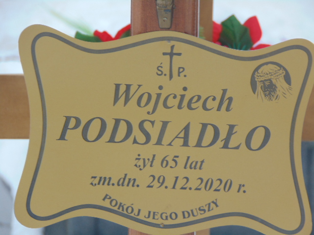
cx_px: 157
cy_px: 118
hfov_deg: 6.5
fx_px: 2785
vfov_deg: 4.8
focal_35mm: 307
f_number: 4.2
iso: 80
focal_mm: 55.1
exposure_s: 1/250
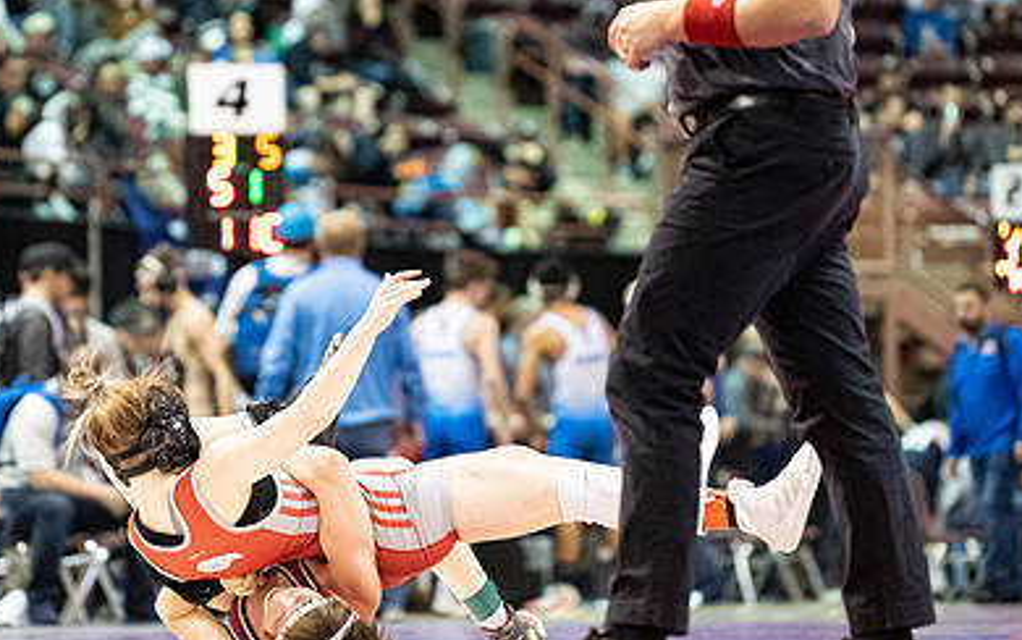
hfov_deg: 6.9
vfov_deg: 4.3
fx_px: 8442
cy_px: 253
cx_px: 427
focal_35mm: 303
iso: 12800
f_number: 4
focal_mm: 200
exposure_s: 1/500
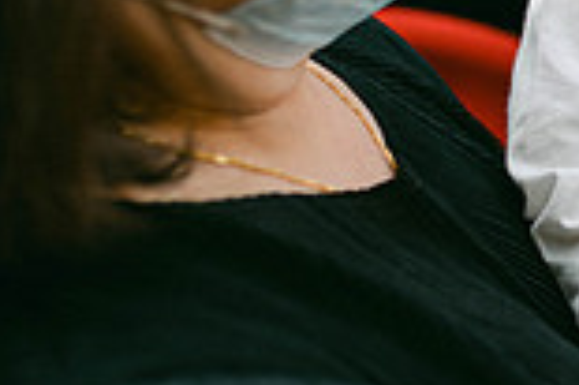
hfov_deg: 14.7
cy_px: -7
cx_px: 837
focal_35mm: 131
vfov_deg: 10.4
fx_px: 2105
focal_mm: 35
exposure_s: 1/500
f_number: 2
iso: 100
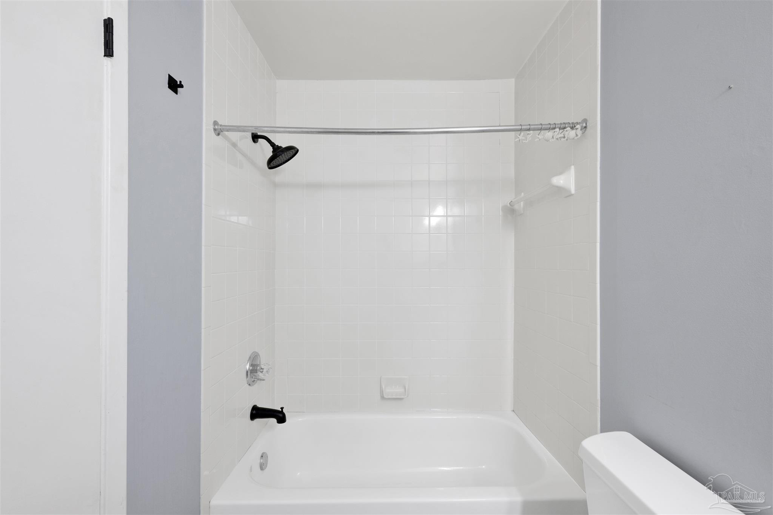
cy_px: 258
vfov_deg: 77.3
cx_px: 386
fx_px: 322
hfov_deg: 100.4
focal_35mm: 15
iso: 400
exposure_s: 1/10
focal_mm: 15
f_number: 11
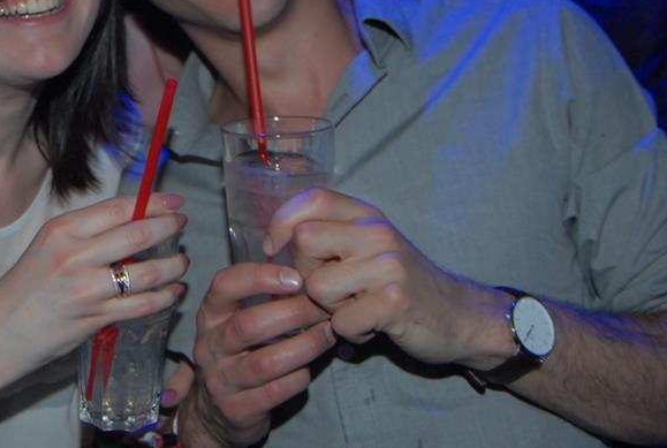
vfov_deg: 16.4
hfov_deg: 23.8
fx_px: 1541
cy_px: 59
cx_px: 83
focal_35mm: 83
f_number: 5.6
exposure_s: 1/60
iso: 400
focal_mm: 28
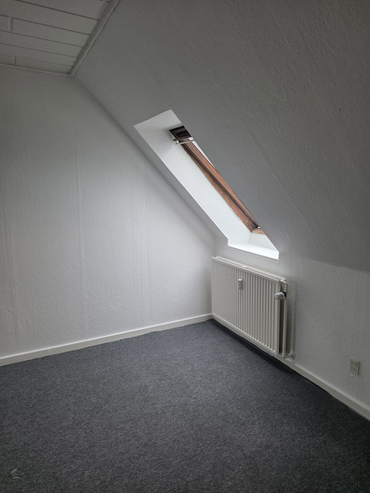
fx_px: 328
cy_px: 246
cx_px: 185
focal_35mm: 23
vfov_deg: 73.9
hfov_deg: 58.9
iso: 250
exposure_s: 1/100
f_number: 1.7
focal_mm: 6.25
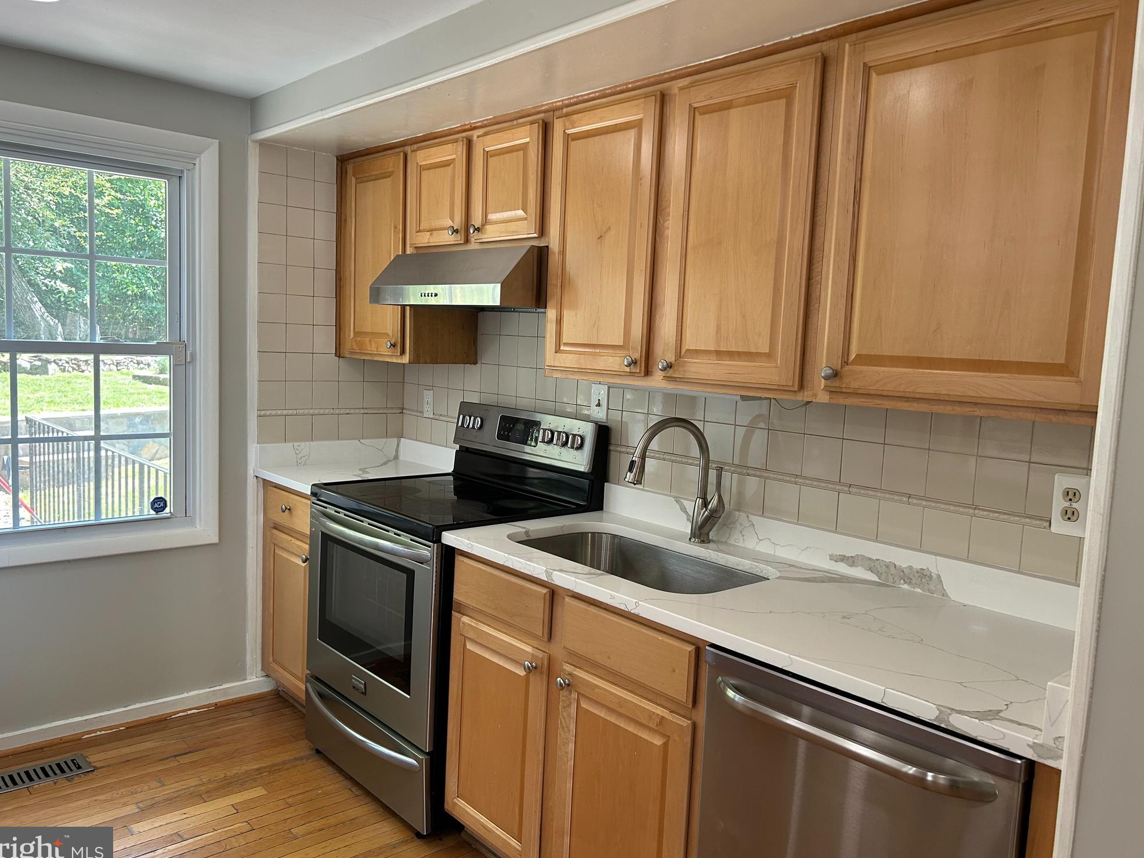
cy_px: 429
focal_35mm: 27
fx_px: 892
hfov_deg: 65.3
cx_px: 562
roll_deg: -2.5
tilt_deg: -6.0
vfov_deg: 51.4
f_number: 1.5
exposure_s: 1/120
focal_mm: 5.7
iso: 125
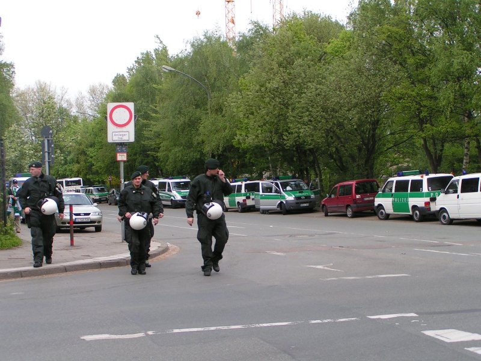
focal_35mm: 60
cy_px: 180
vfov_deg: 24.4
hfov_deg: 32.2
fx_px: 834
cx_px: 240
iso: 50
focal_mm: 9.2
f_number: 5
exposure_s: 1/250
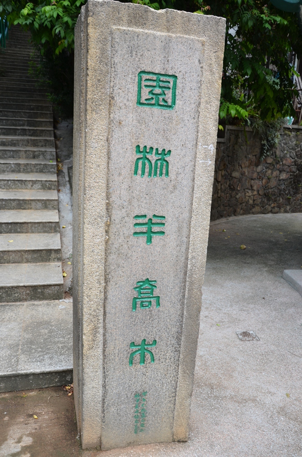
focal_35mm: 32
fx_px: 398
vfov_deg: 59.6
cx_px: 151
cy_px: 228
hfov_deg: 41.5
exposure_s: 1/160
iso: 200
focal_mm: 21
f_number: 6.3
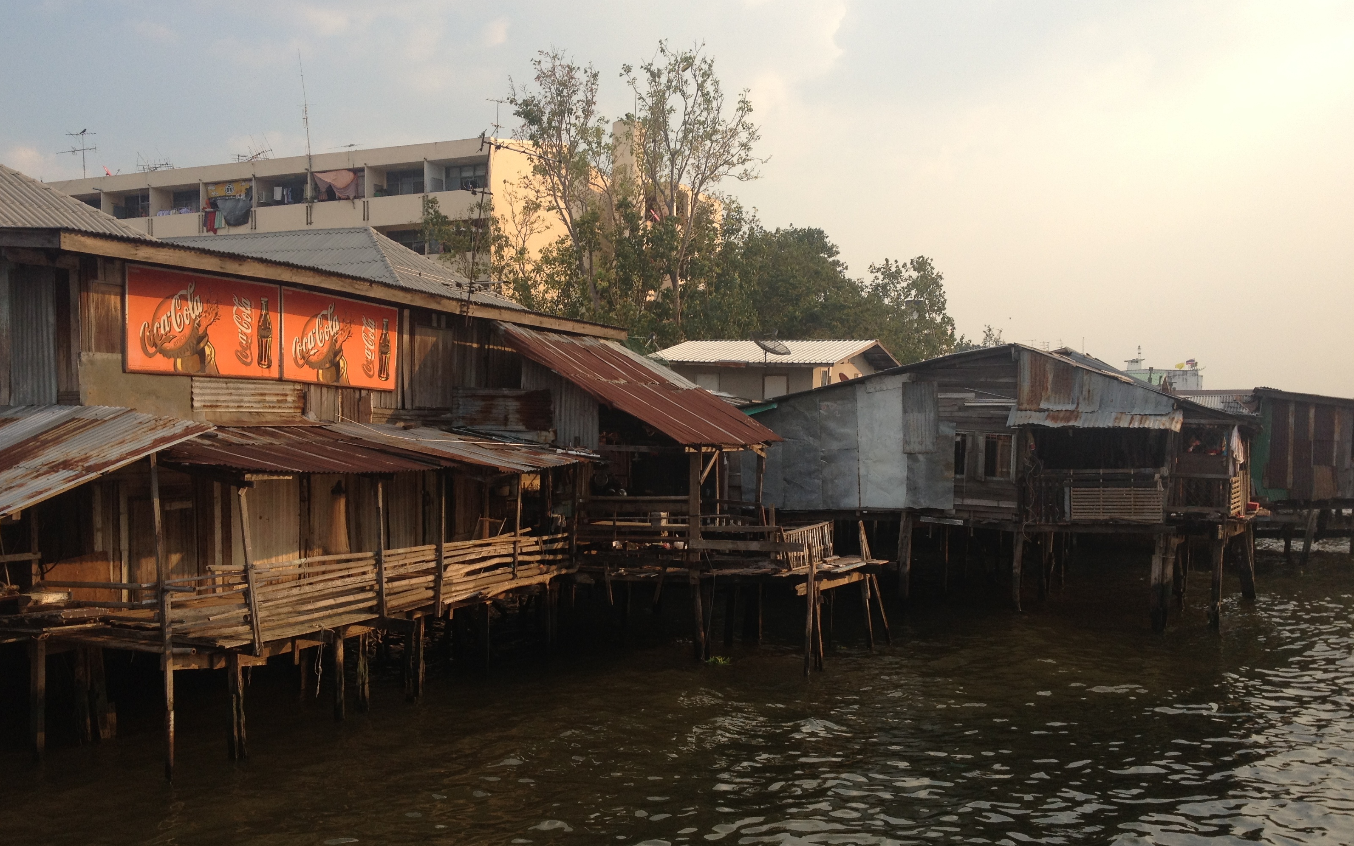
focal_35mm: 38
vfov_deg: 33.6
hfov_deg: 51.5
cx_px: 665
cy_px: 439
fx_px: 1402
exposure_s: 1/699
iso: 64
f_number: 2.4
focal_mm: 4.28
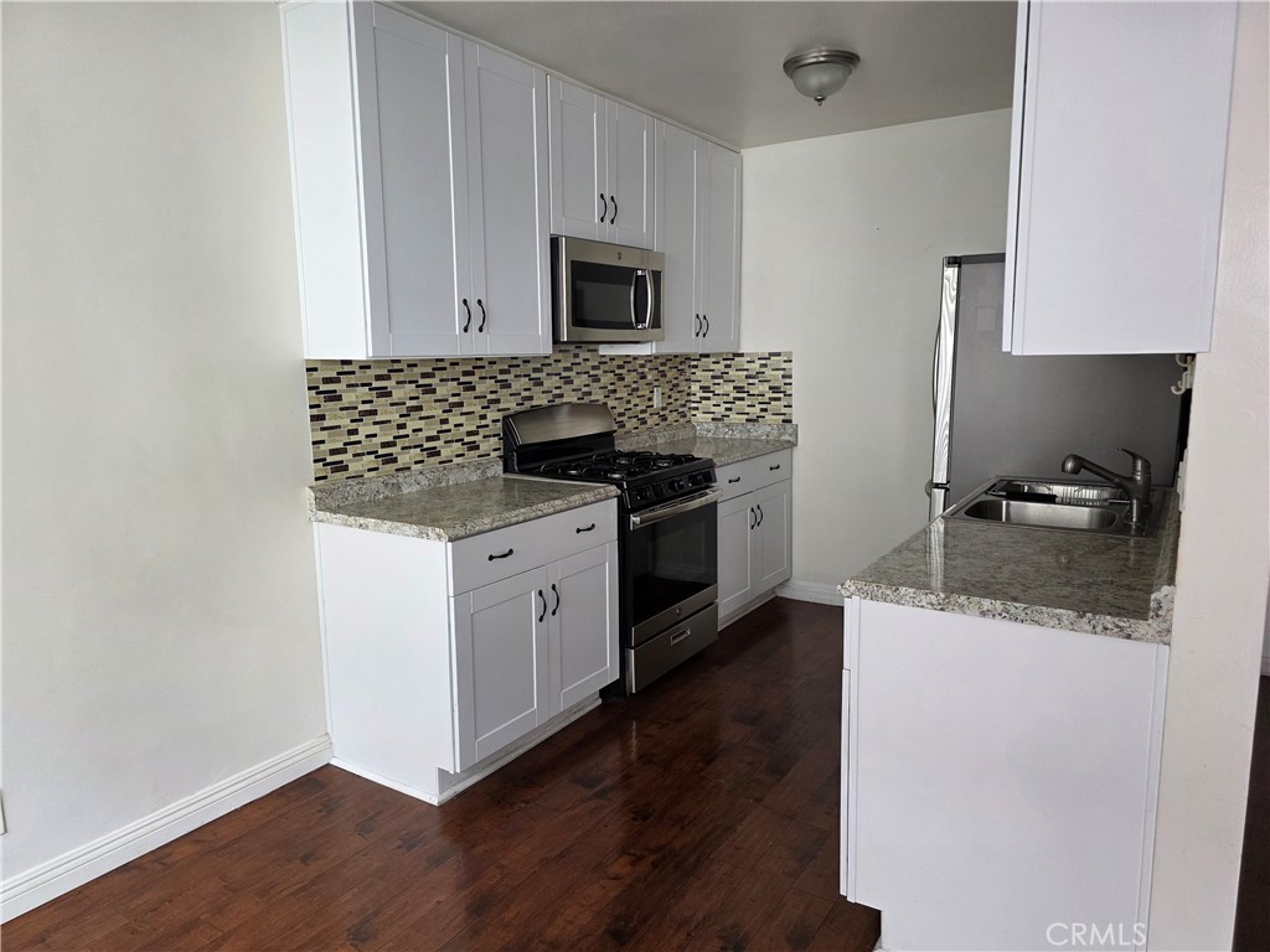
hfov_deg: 73.9
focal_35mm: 23
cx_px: 635
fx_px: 844
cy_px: 476
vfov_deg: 58.9
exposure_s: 1/180
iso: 250
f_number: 1.7
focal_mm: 6.3
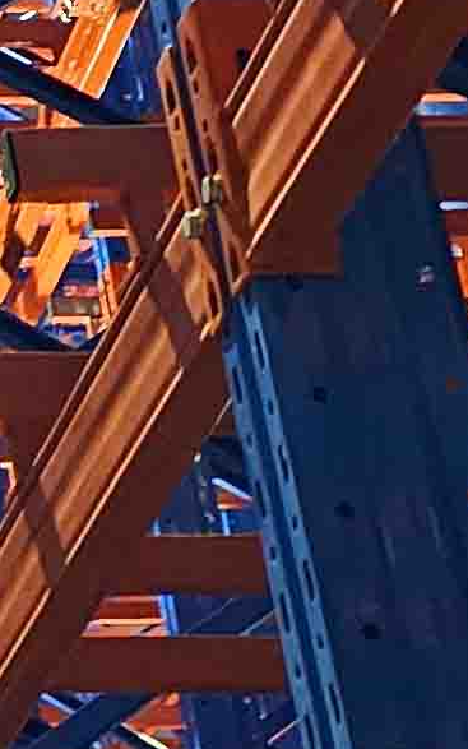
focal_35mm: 166
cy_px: -341
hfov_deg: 7.1
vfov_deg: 12.1
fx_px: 3387
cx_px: -885
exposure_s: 1/25
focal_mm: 6.3
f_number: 1.7
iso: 640
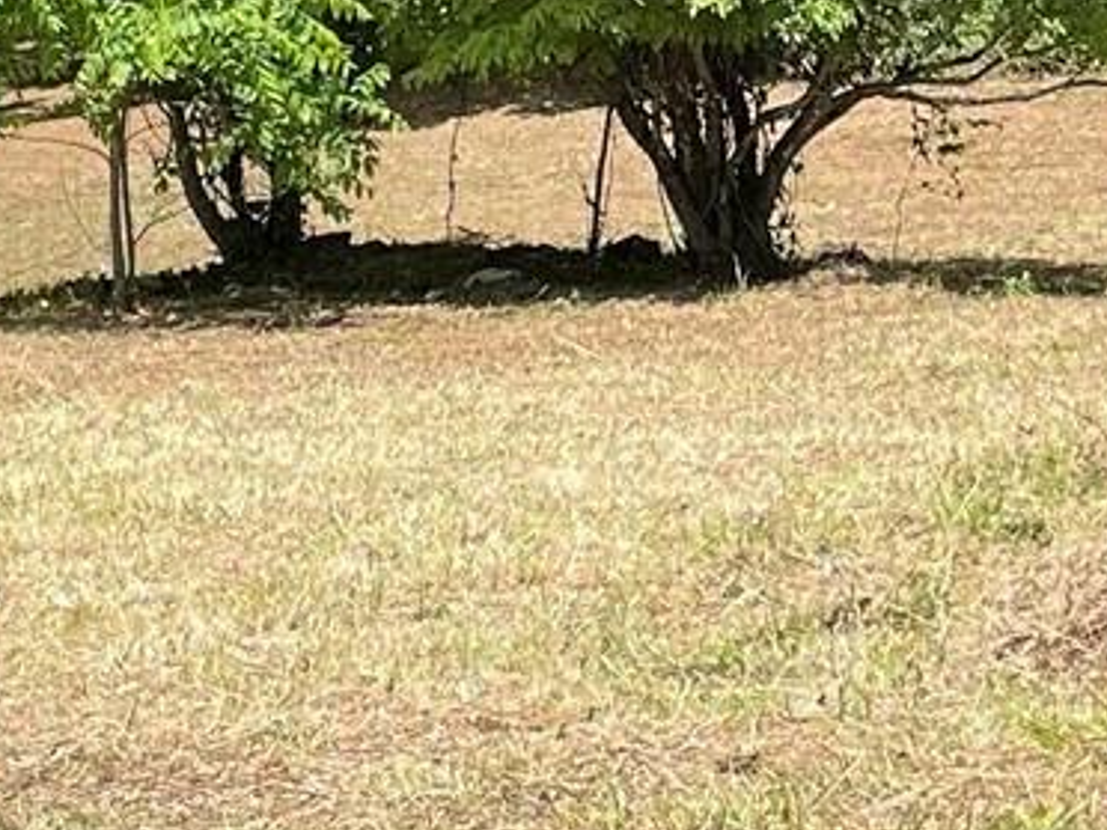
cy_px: -158
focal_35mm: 143
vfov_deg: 10.2
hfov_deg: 13.7
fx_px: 4573
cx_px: 911
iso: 32
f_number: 1.6
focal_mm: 4.2
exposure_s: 1/1770
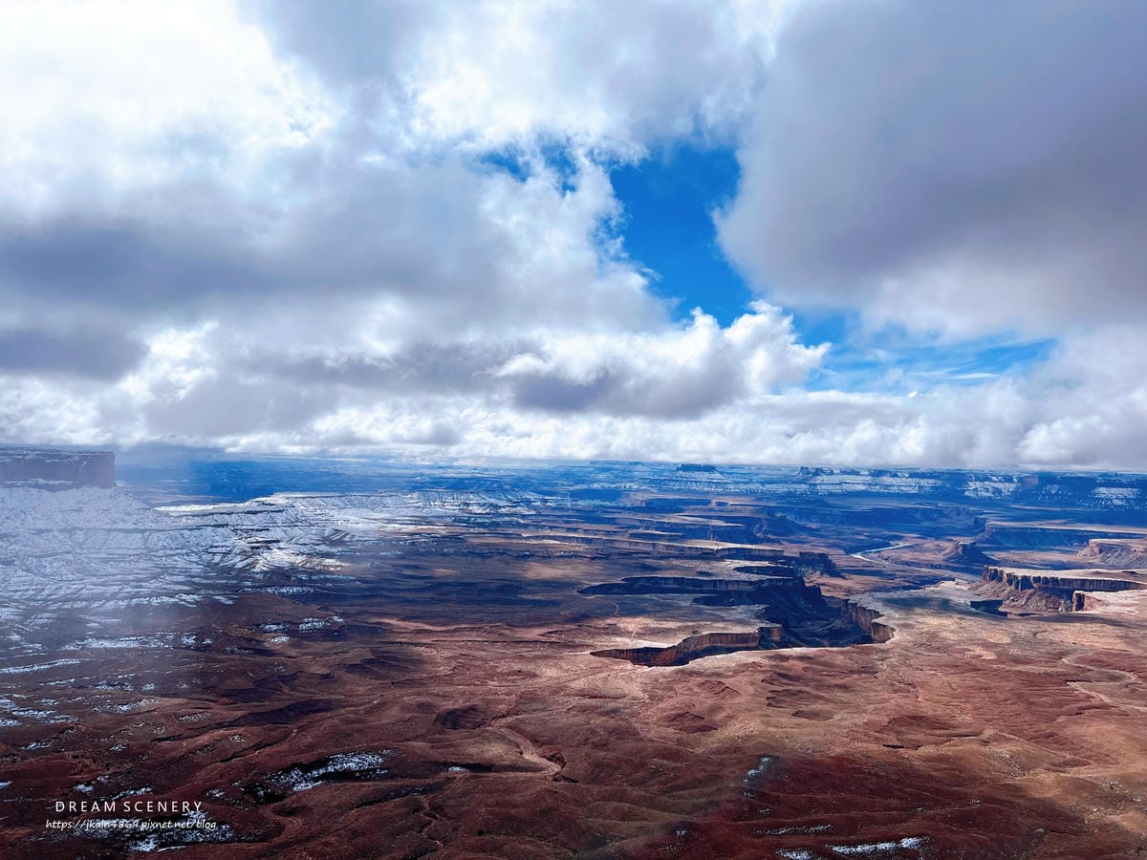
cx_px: 574
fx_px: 862
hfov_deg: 67.3
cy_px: 430
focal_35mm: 26
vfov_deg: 53.1
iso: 50
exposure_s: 1/14286
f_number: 1.5
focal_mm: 5.7
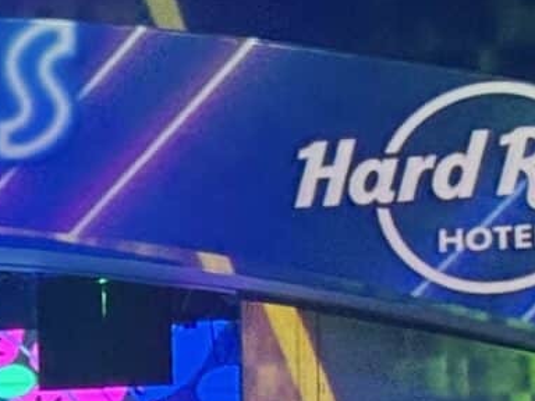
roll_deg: +0.3
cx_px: -534
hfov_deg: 7.4
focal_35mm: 256
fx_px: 3957
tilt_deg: +3.9
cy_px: 507
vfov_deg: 5.8
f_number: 1.78
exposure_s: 1/40
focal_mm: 6.76
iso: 400
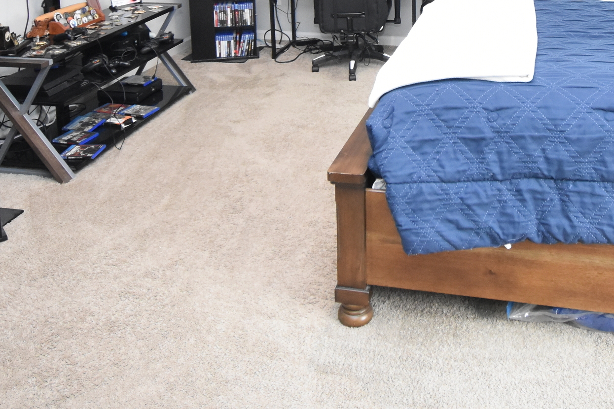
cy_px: -39
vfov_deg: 31.8
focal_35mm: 37
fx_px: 631
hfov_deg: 50.7
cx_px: 423
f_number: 4.5
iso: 2200
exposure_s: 1/60
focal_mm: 10
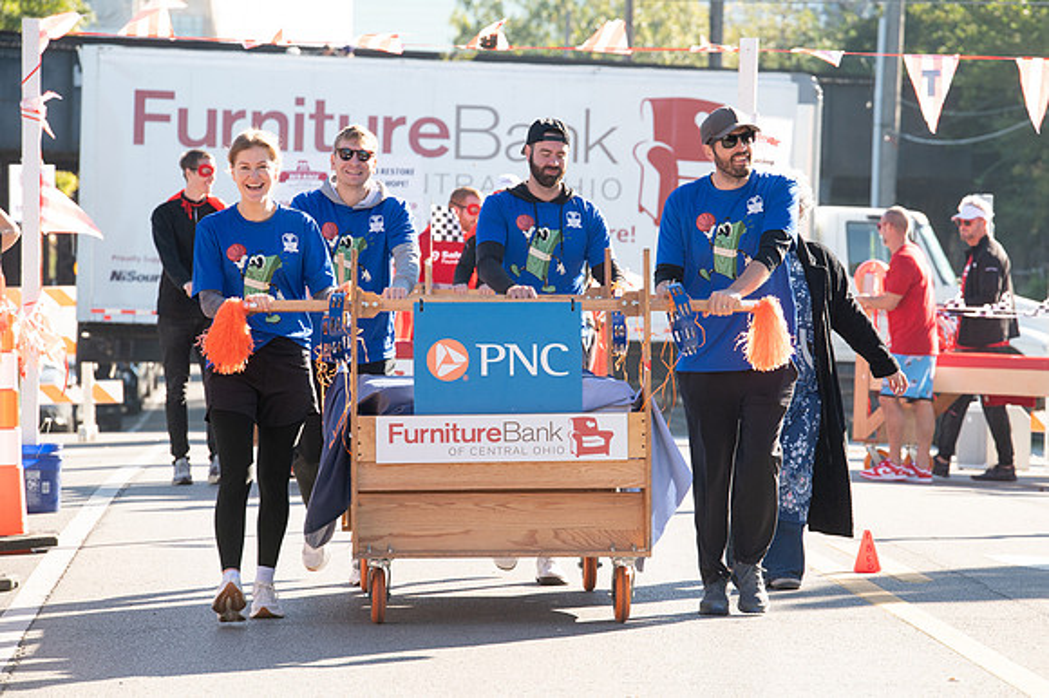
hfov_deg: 9.7
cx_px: 565
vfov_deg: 6.5
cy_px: 350
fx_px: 6185
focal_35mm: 212
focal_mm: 195
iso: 640
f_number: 8
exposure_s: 1/400
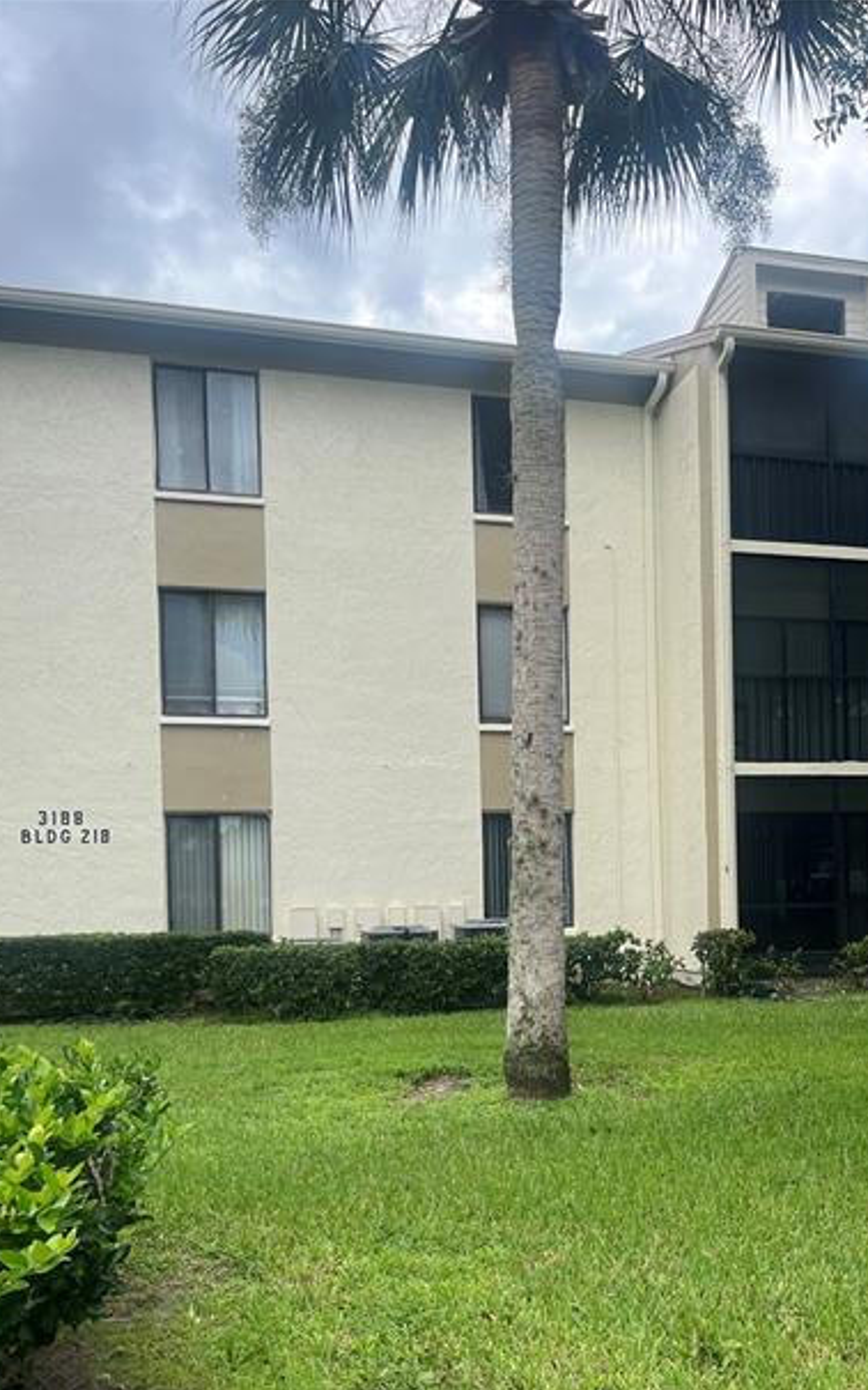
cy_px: 880
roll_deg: +0.7
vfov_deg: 54.6
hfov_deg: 35.7
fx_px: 1325
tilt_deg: -0.7
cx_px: 609
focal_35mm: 35
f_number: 1.6
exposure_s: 1/1294
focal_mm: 5.1
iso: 50
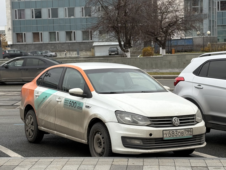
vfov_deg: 28.0
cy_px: 85
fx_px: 339
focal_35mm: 52
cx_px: 113
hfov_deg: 36.8
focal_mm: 5.96
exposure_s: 1/472
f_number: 1.6
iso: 32
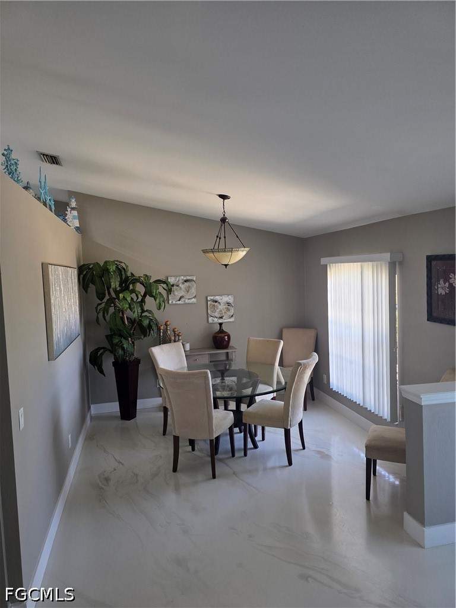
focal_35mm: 23
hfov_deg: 58.9
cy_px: 304
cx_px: 228
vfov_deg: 73.9
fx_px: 404
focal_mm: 6.3
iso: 200
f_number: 1.7
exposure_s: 1/180
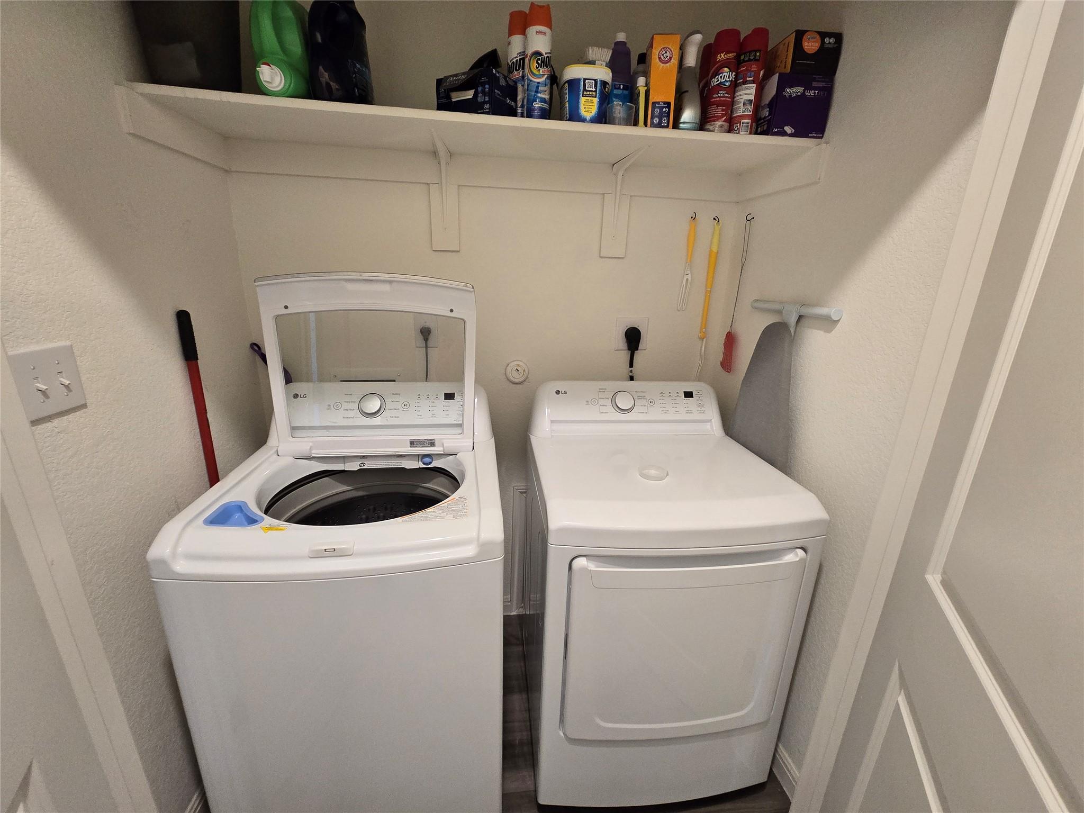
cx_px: 542
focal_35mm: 13
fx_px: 407
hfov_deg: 106.2
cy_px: 406
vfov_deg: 89.9
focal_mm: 2.2
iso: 320
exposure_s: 1/60
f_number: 2.2
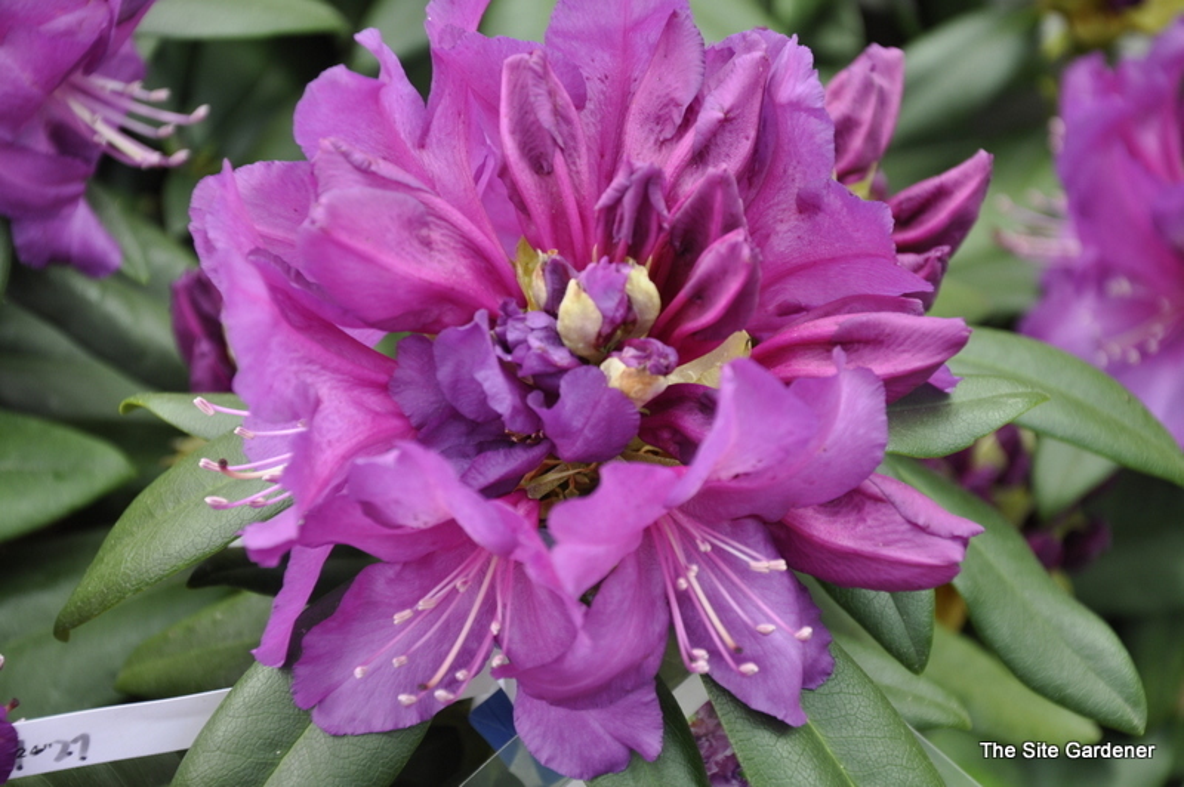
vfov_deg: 12.2
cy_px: 394
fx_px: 3697
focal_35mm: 112
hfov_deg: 18.2
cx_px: 592
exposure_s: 1/125
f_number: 5.3
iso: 400
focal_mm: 75
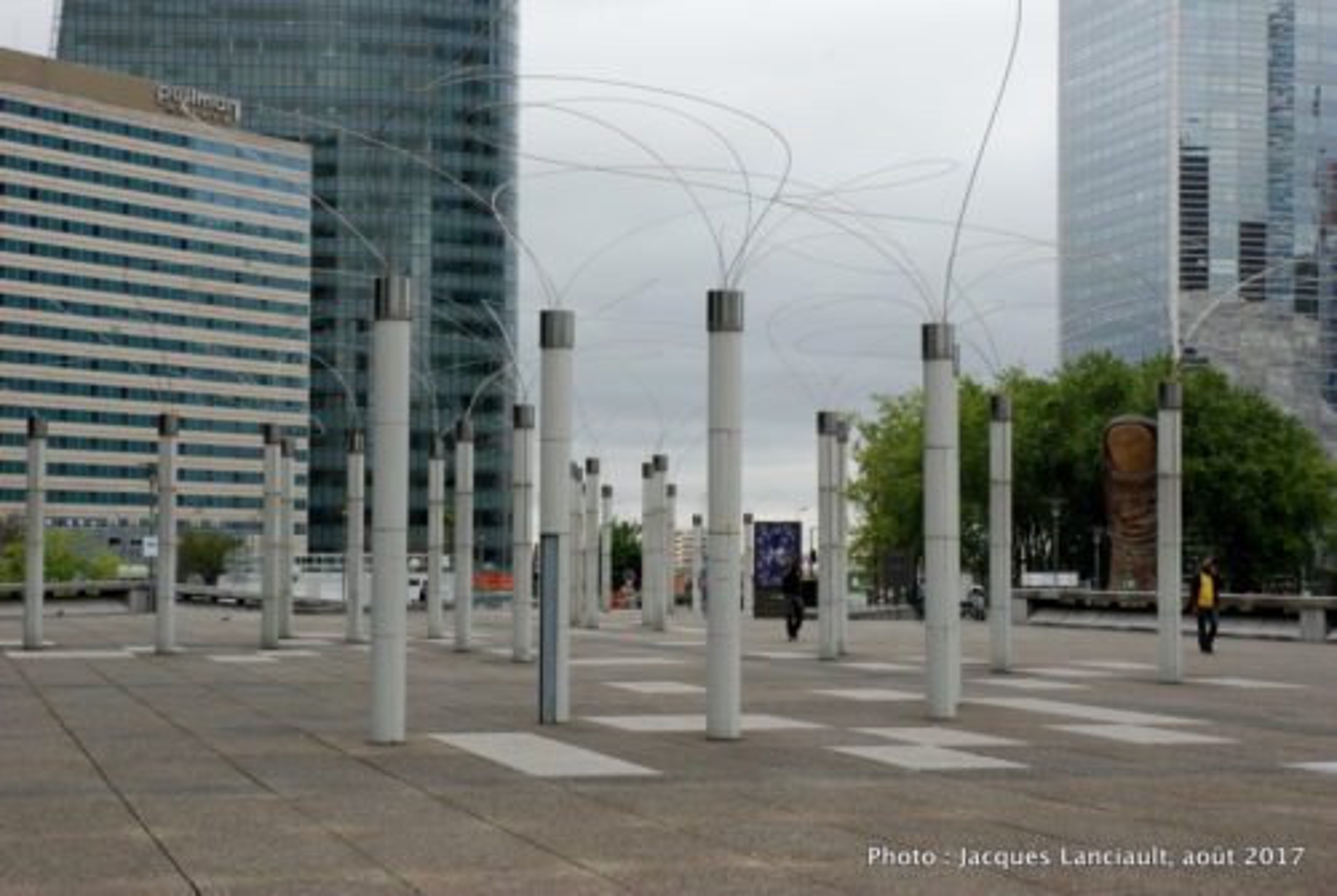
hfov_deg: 29.2
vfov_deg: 19.8
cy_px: 448
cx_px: 668
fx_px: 2566
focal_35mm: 69
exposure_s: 1/40
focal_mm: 46
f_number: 18
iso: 500
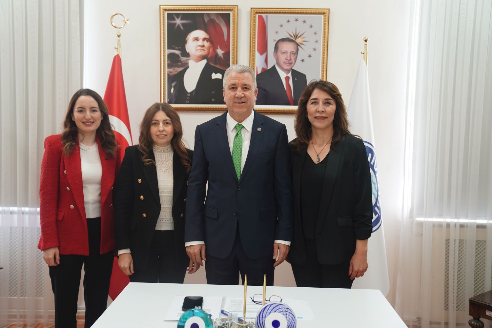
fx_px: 519
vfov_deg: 35.1
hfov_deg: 50.7
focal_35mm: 38
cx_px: 246
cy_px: 164
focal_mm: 38
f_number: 3.2
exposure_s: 1/100
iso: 1000
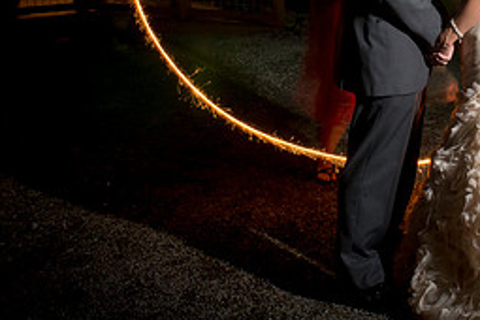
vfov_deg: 21.4
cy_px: -13
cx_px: 451
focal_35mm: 61
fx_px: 813
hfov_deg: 31.1
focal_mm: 24
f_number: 18
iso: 2000
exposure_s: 2
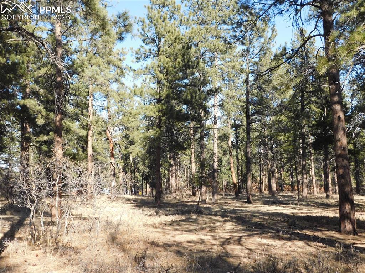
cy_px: 136
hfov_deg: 46.8
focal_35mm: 40
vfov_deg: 35.9
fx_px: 422
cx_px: 182
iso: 800
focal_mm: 7.1
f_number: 7.2
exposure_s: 1/640
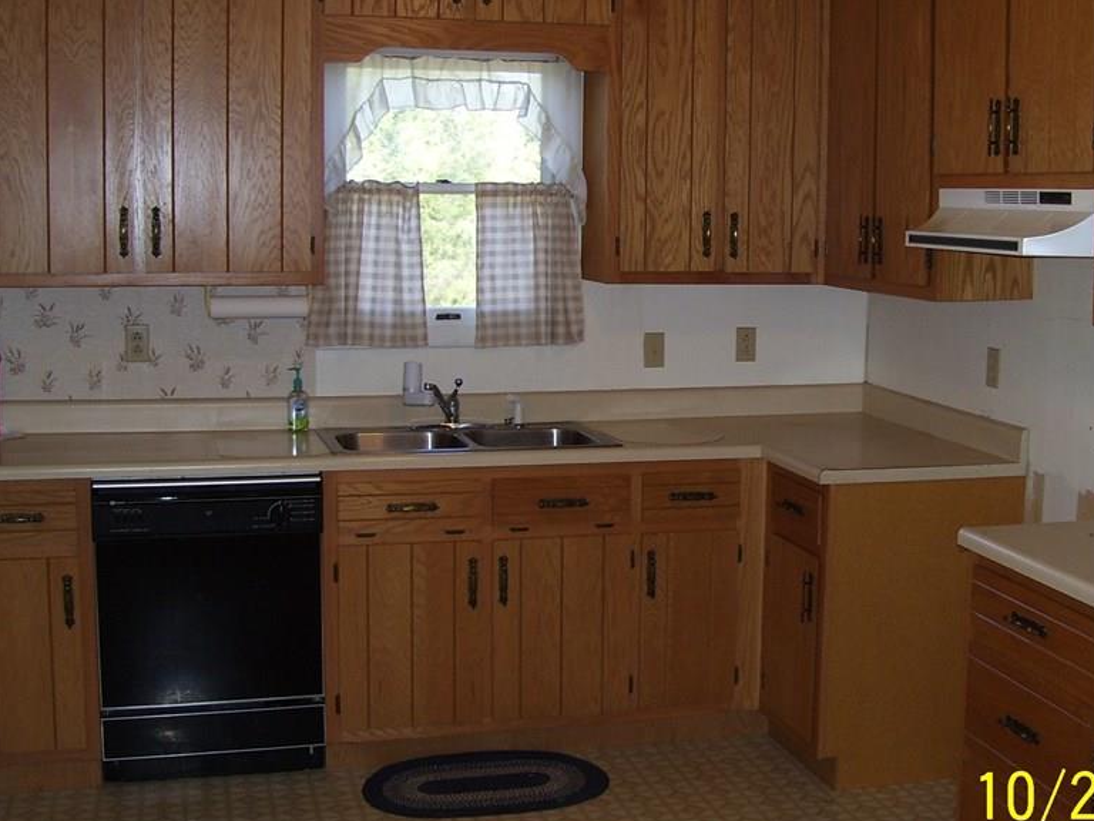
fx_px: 1517
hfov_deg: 39.6
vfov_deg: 30.3
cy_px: 385
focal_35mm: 48
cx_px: 634
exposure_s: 1/60
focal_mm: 6
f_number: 2.7
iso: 80
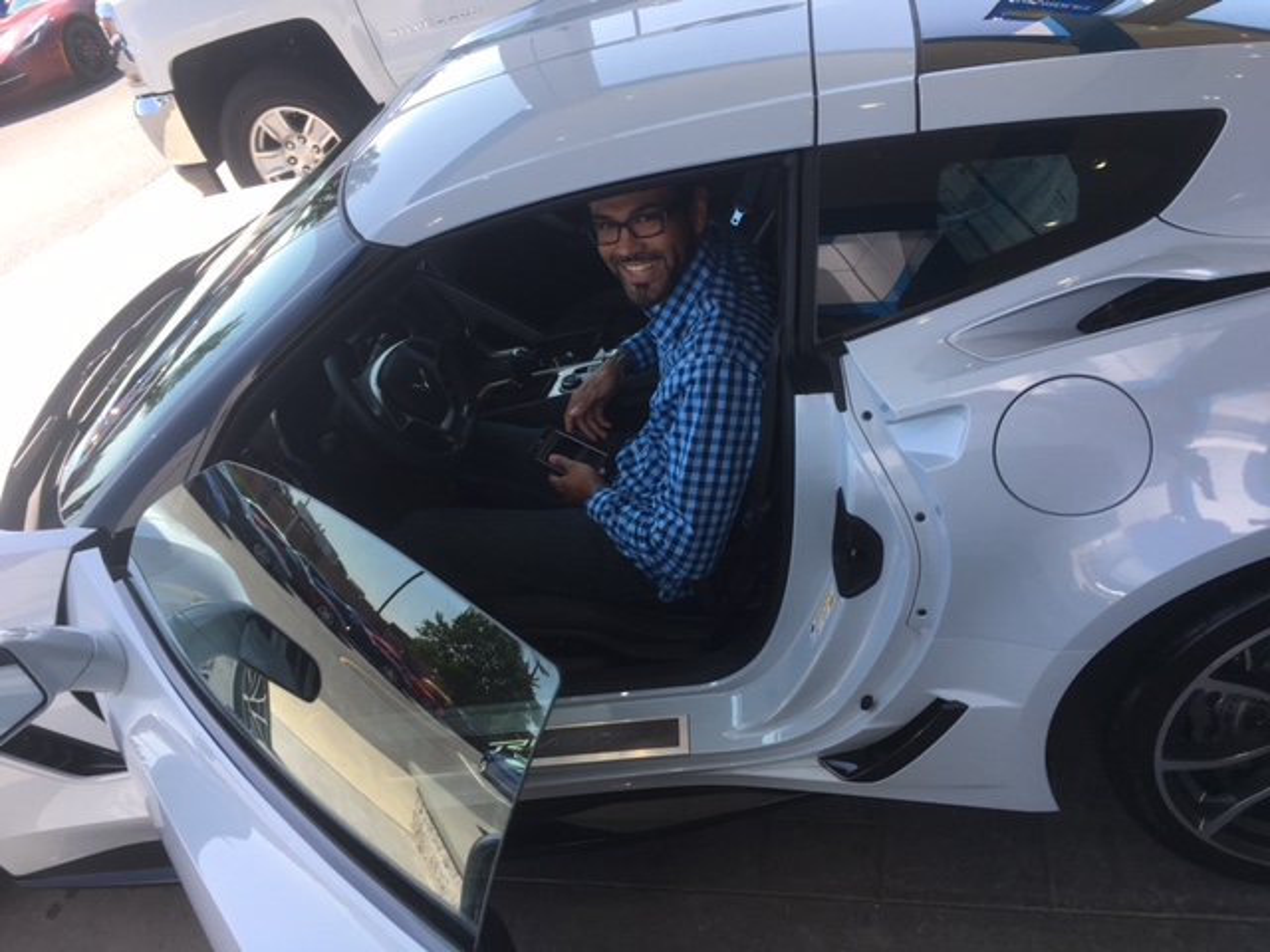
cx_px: 635
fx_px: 1064
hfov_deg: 61.7
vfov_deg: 48.2
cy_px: 476
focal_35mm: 29
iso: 25
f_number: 2.2
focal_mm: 4.15
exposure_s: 1/405
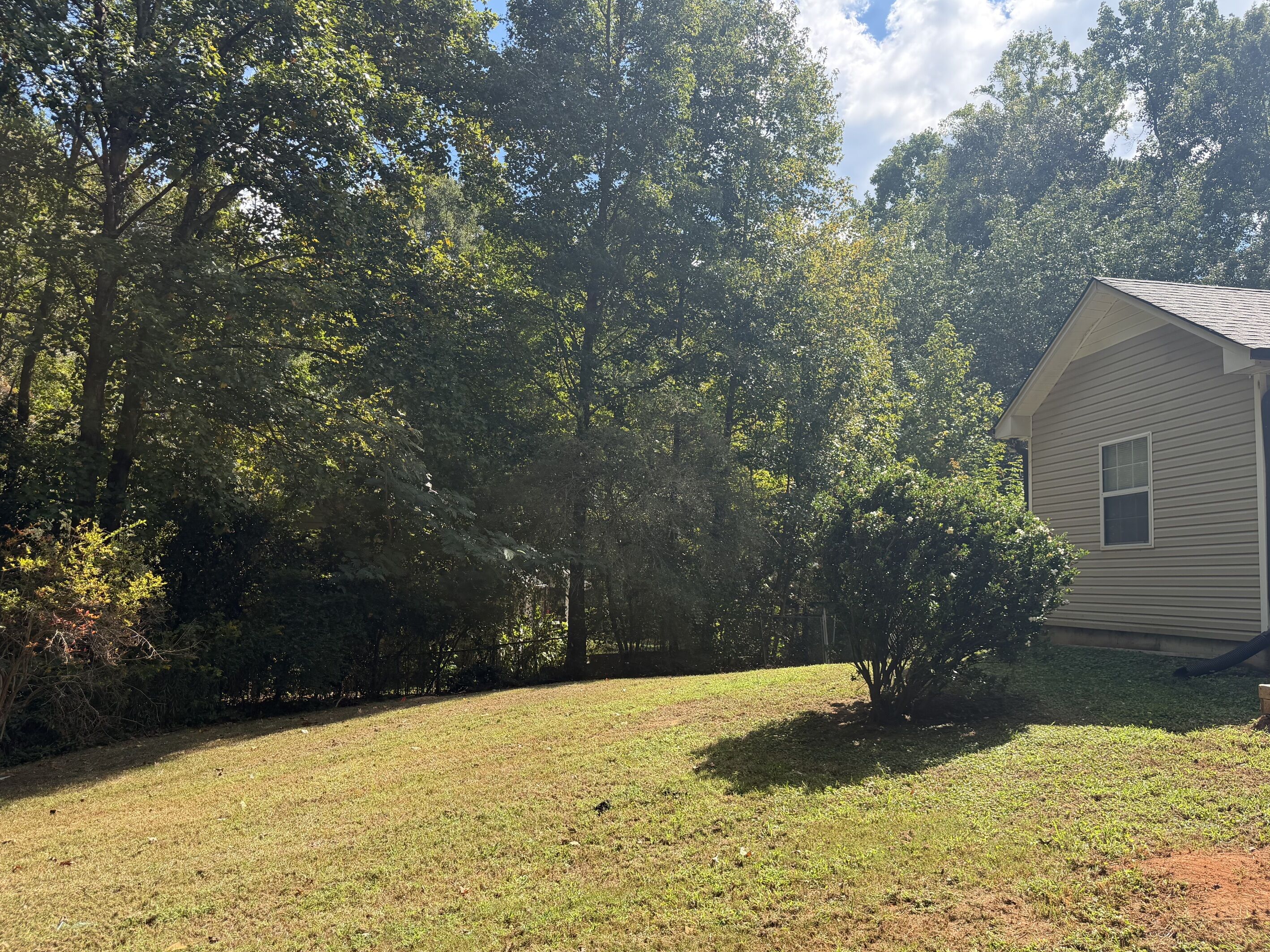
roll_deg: -1.4
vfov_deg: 53.1
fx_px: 954
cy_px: 494
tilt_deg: +4.7
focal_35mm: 26
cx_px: 652
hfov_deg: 67.3
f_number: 1.78
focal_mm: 6.76
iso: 100
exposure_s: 1/1770
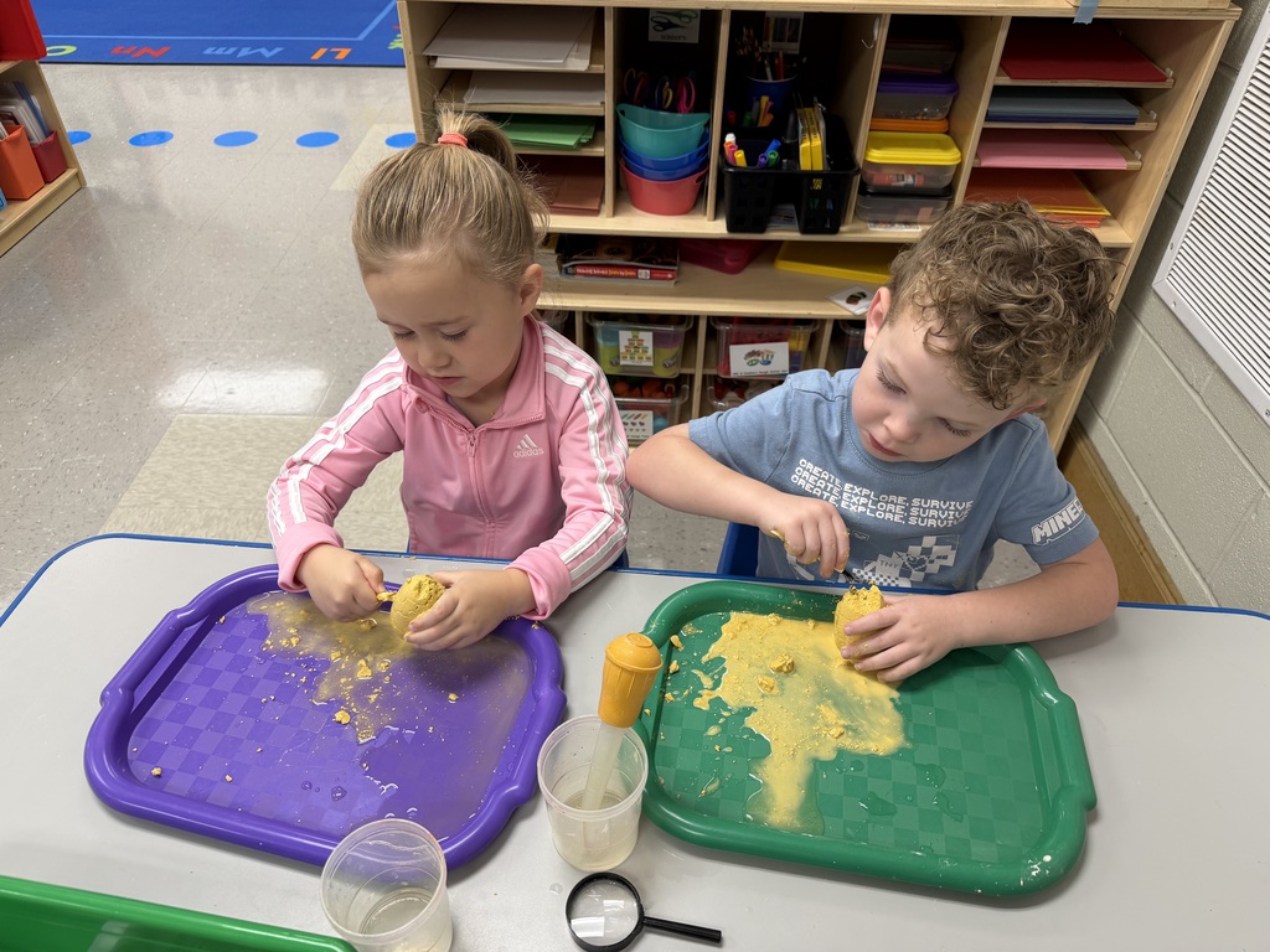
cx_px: 635
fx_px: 881
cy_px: 476
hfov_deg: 71.6
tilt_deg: -40.5
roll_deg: +0.5
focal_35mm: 24
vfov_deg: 56.8
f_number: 1.78
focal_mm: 6.76
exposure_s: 1/60
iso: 125
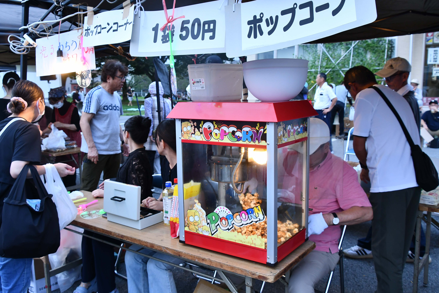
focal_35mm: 33
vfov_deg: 40.0
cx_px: 220
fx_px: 402
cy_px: 146
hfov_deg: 57.2
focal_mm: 22
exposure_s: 1/160
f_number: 6.3
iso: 1000
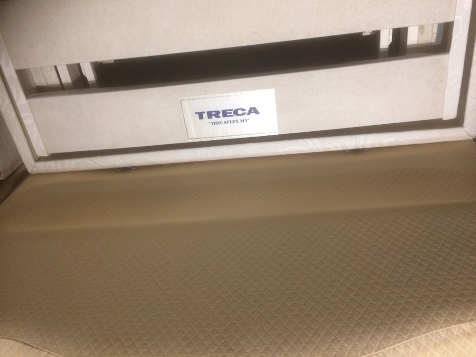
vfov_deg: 48.2
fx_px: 399
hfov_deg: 61.7
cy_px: 178
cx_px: 238
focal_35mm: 29
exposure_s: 1/33
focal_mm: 4.15
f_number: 2.2
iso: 100
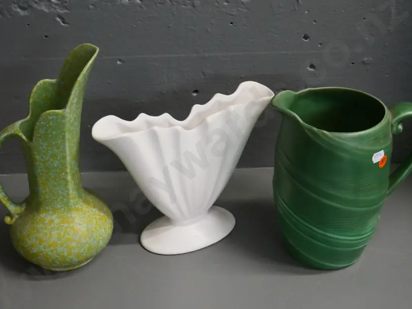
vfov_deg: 26.1
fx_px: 667
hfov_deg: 34.3
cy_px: 155
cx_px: 201
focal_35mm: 56
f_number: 5.6
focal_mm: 23
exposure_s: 1/160
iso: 3200
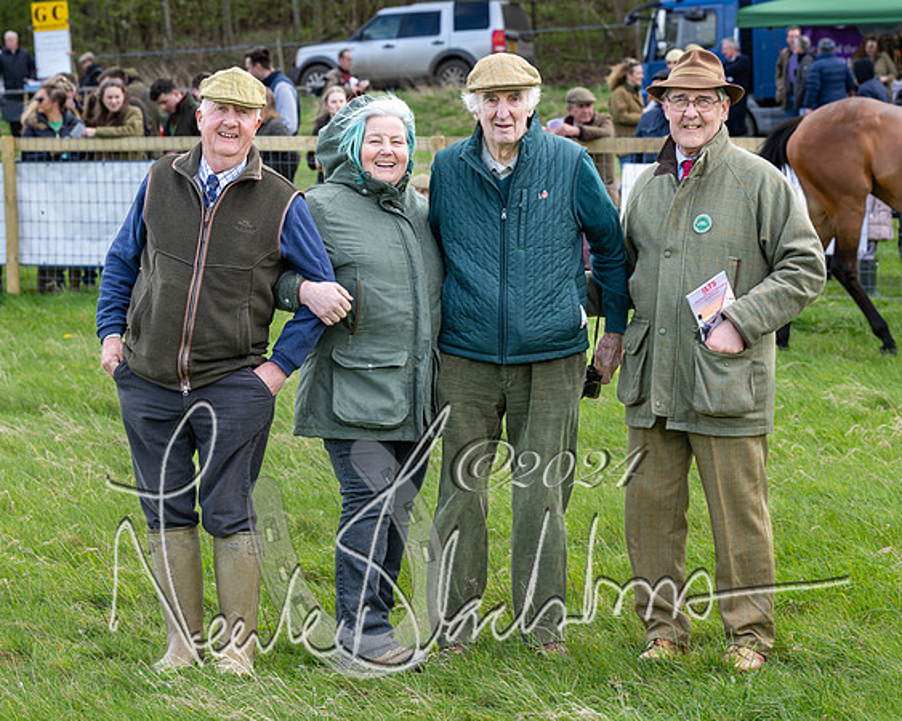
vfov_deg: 13.0
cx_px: 373
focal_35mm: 118
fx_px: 3157
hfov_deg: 16.3
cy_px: 360
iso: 200
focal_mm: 70
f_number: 5
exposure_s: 1/320
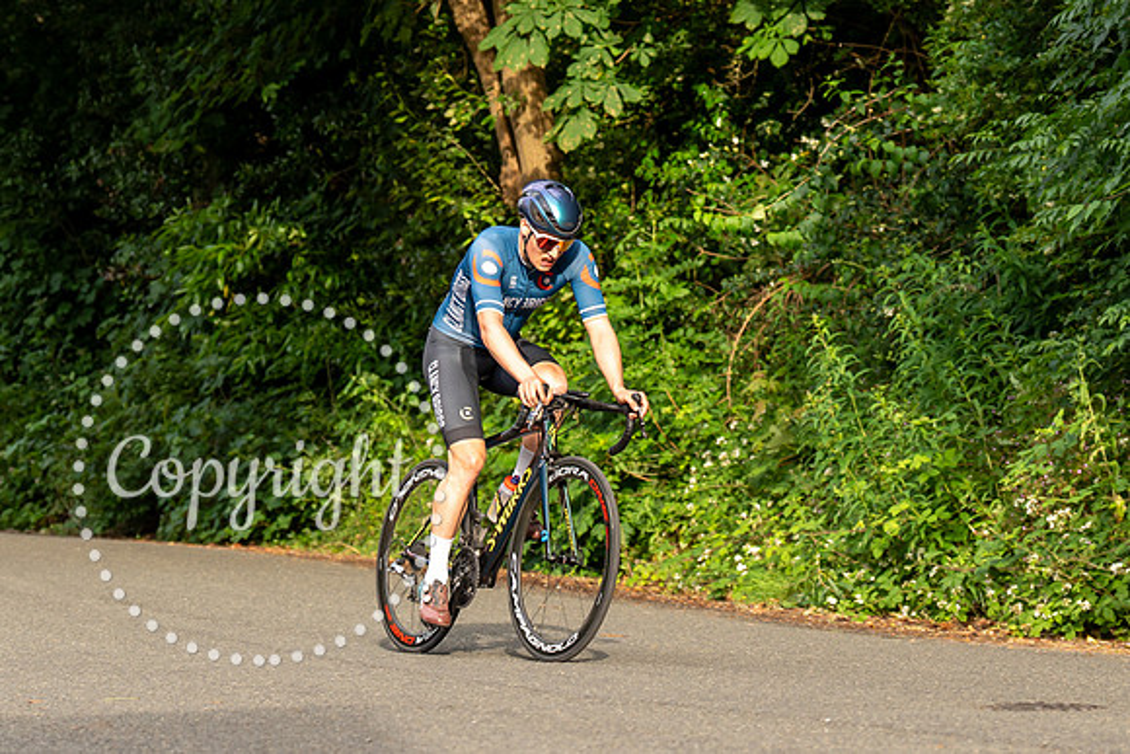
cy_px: 264
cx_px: 552
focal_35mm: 136
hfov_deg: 15.1
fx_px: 4259
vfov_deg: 10.1
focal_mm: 78
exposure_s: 1/800
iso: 400
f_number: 3.5
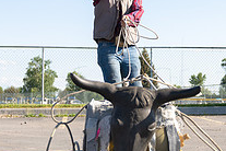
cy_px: 2
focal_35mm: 125
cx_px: 176
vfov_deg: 10.9
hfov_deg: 16.3
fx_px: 785
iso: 100
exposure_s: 1/640
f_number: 4
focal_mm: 33
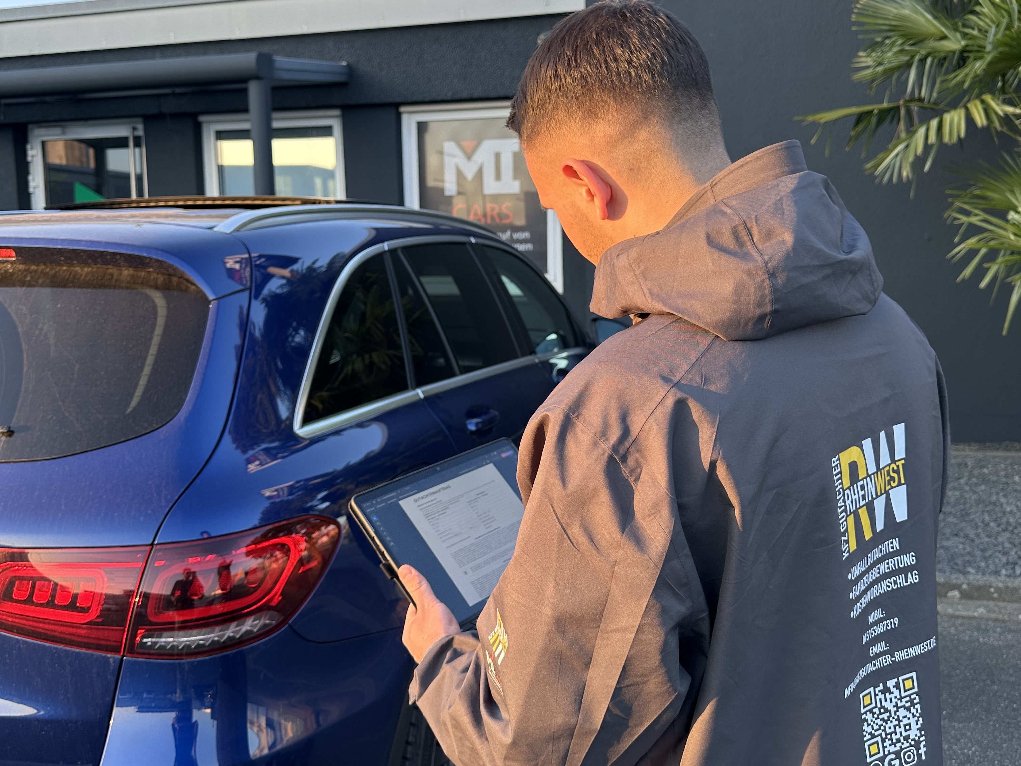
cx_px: 510
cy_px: 383
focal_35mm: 24
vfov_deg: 56.8
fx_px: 708
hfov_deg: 71.6
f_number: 1.78
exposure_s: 1/308
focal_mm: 6.86
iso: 80
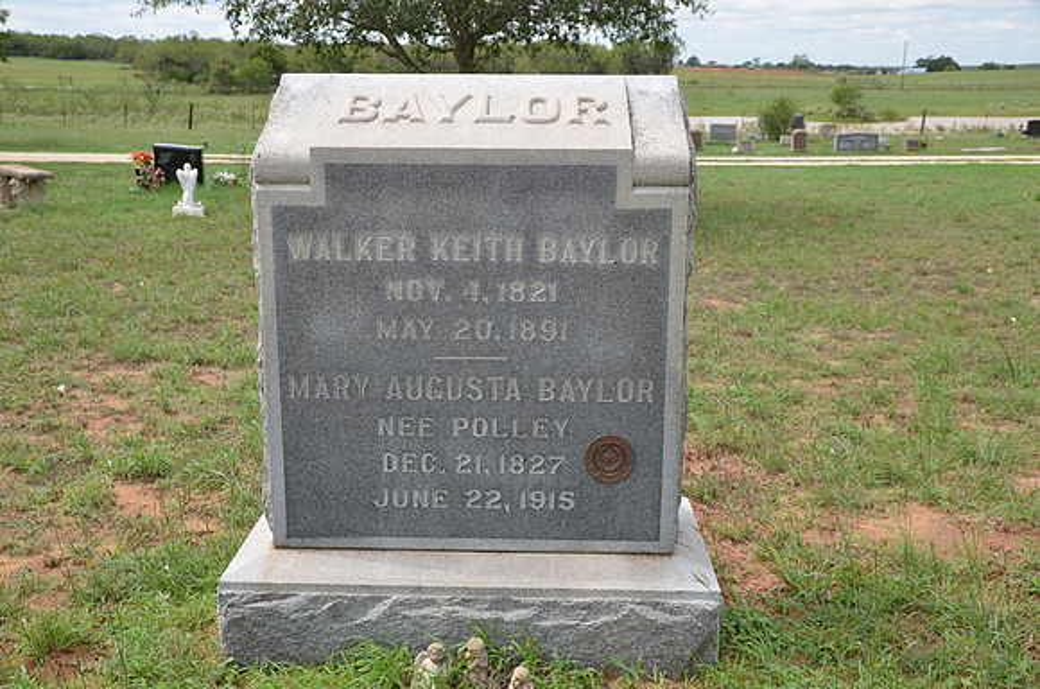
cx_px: 520
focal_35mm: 39
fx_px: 1124
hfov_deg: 49.6
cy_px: 344
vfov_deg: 34.1
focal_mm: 26
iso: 200
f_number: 6.3
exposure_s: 1/160
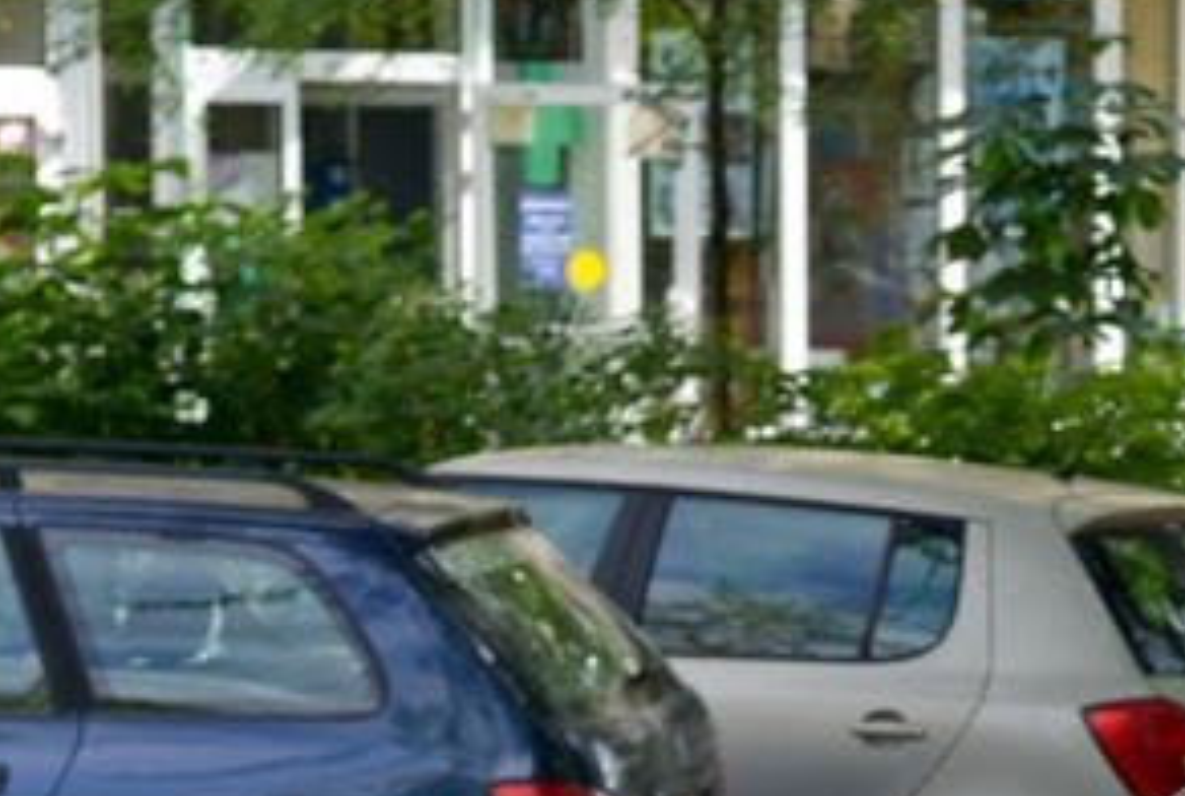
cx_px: 1457
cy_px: 1170
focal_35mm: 240
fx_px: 7916
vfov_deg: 5.7
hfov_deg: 8.5
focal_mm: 50
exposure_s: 1/320
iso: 200
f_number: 5.6
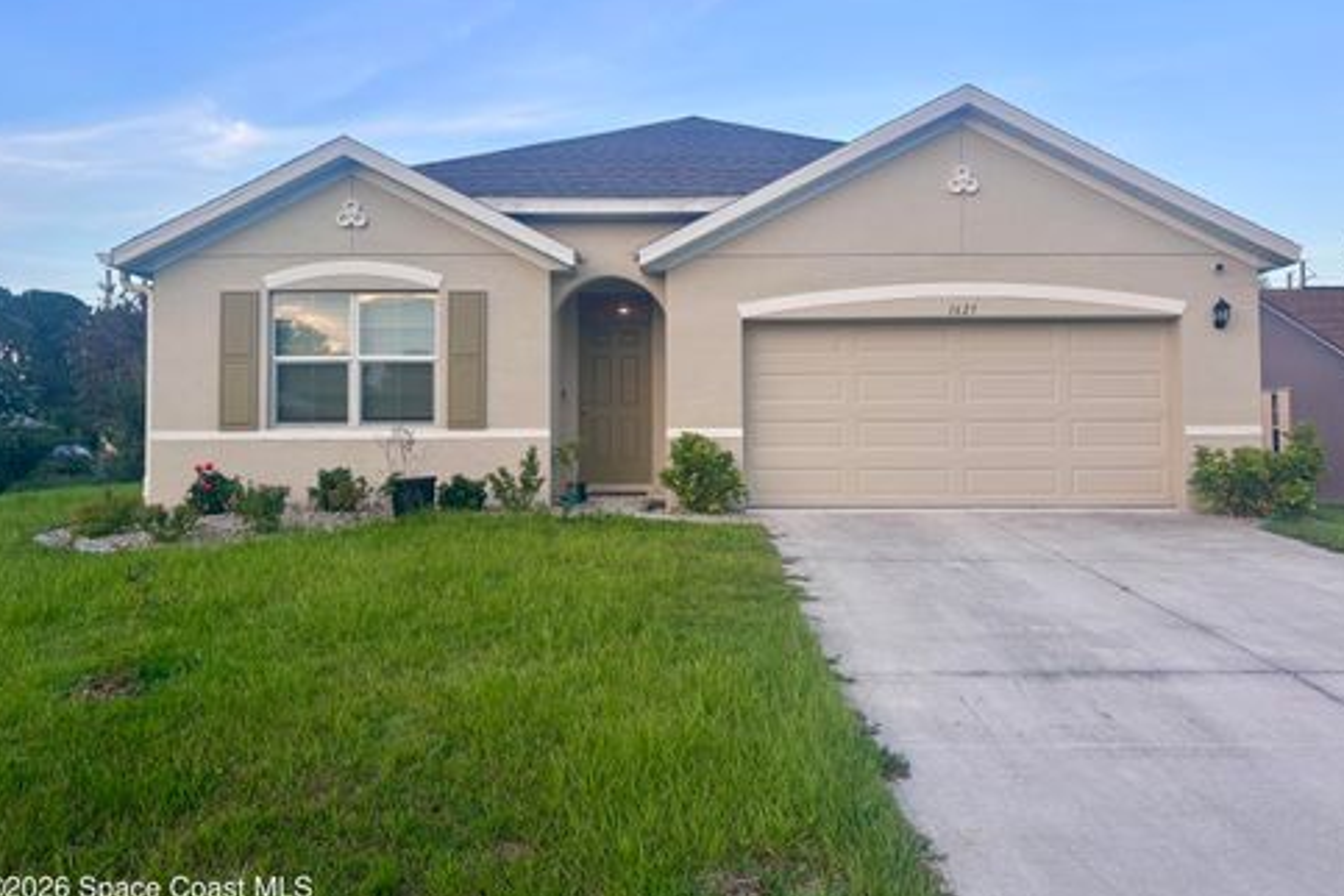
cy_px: 413
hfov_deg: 65.5
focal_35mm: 28
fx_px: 1045
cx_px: 676
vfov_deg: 46.4
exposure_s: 1/231
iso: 40
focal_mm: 5.96
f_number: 1.6
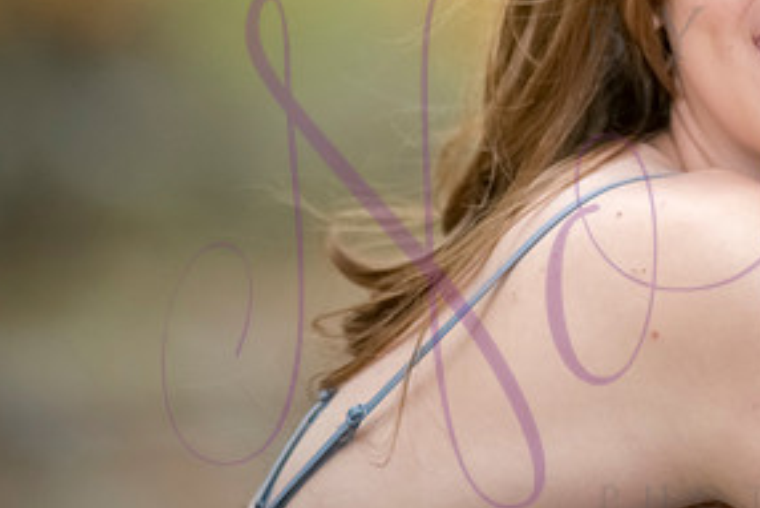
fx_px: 8554
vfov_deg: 3.4
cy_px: 28
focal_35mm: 405
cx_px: 694
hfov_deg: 5.1
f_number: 2.8
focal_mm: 200
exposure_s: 1/800
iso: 2000
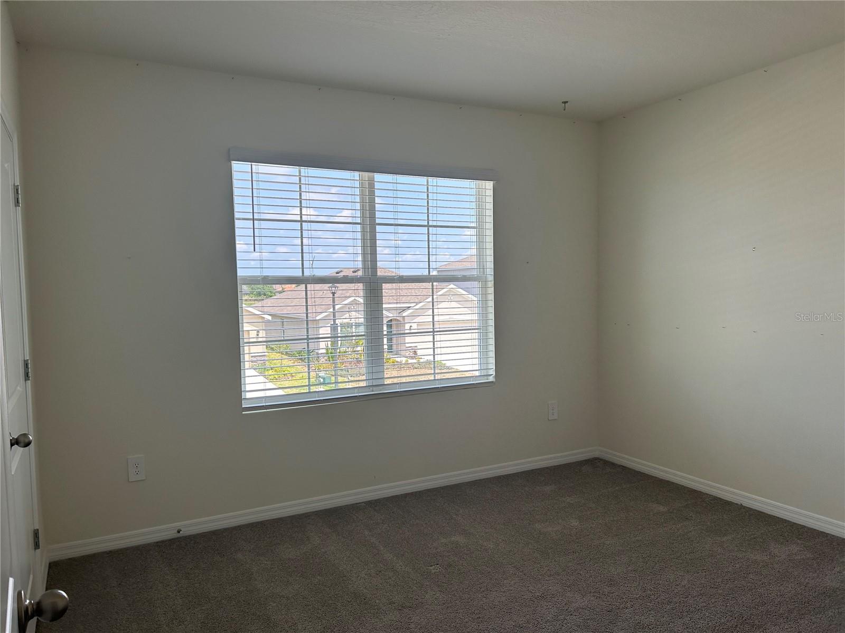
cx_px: 422
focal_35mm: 26
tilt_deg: -2.8
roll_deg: +0.9
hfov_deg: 67.3
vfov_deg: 53.1
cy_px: 316
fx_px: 635
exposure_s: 1/544
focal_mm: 5.7
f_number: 1.5
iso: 50
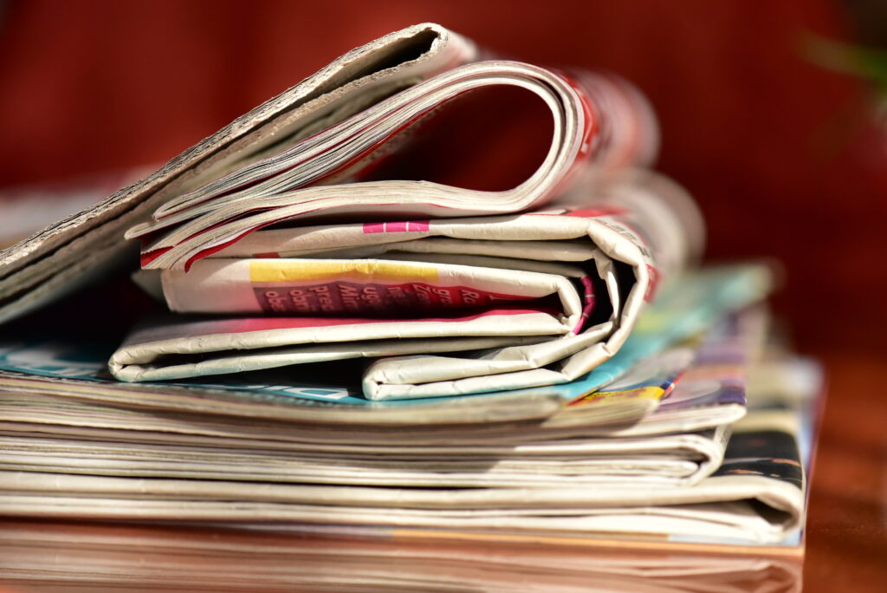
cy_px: 296
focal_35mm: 105
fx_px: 2588
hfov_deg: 19.4
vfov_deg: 13.1
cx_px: 444
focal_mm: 105
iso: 4000
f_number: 5.6
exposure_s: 1/4000
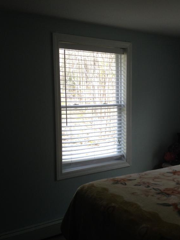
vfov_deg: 42.1
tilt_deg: -7.5
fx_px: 312
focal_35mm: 45
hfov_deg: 30.9
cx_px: 157
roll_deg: -1.0
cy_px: 121
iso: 80
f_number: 2.4
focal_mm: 4.12
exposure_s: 1/120
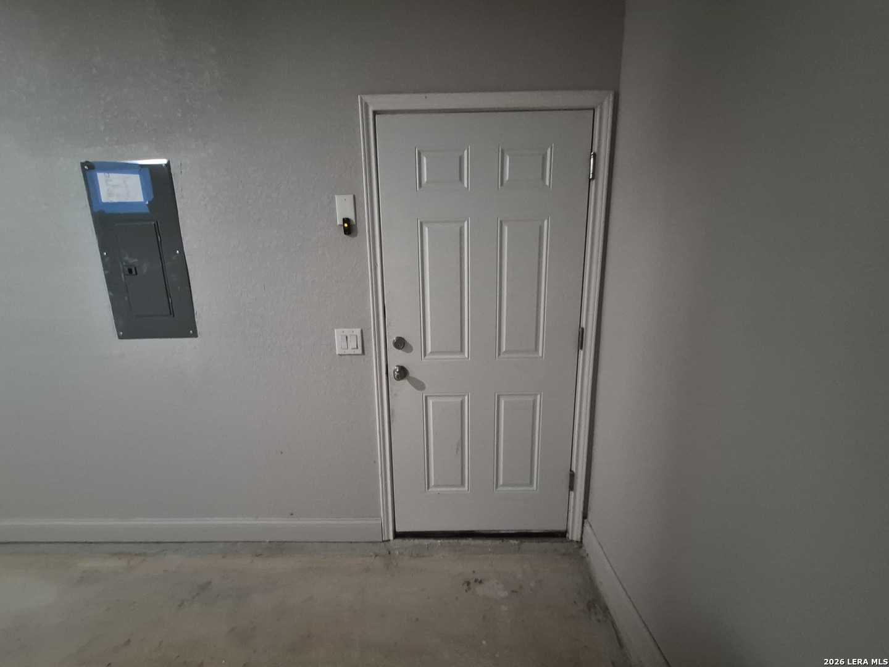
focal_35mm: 13
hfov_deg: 106.2
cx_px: 444
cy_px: 334
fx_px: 334
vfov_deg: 89.9
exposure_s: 1/40
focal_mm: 1.74
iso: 1250
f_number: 2.2
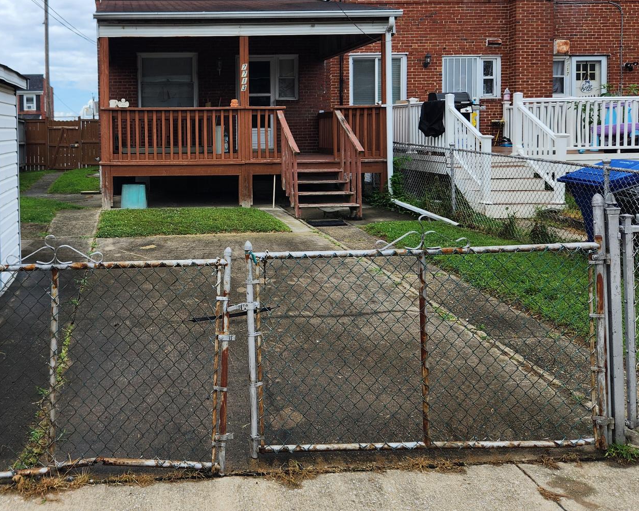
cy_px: 155
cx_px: 171
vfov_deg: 39.5
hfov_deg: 47.5
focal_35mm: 37
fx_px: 700
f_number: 1.8
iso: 20
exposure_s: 1/1538
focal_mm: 5.4
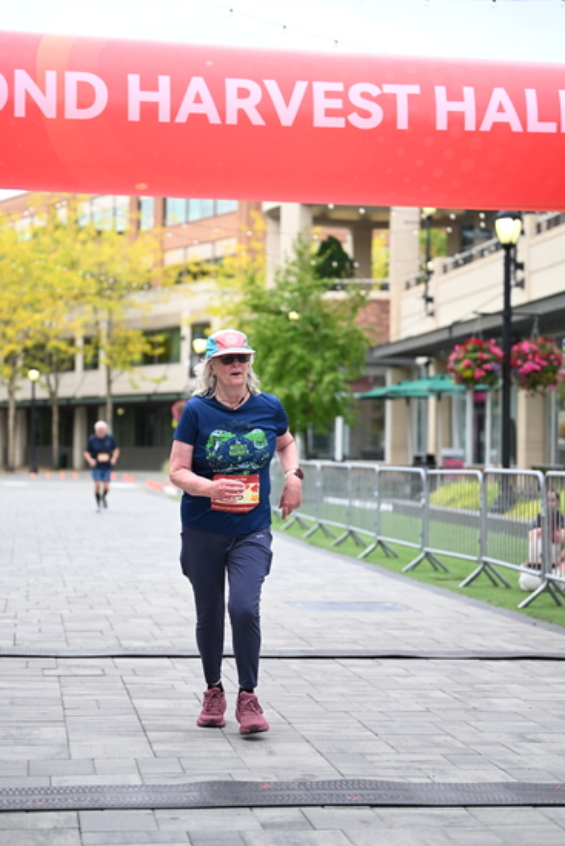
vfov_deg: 27.3
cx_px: 282
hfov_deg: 18.4
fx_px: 1741
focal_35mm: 74
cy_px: 423
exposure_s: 1/1250
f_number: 2.8
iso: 640
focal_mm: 74
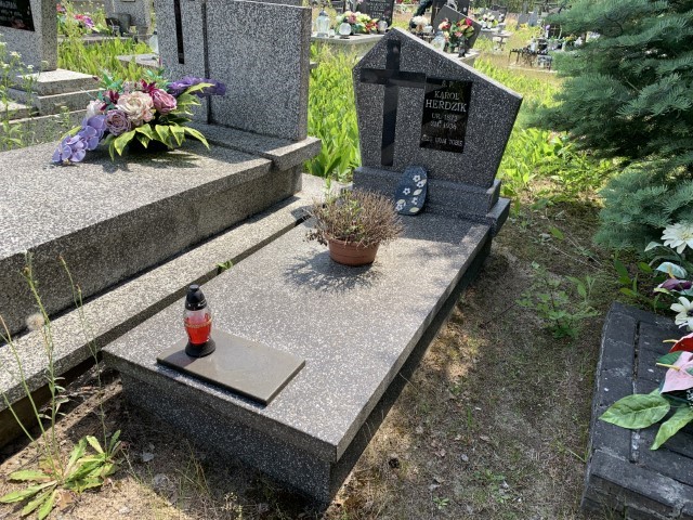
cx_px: 346
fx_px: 521
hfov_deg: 67.3
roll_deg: +0.7
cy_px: 260
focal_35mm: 26
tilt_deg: -26.9
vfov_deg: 53.1
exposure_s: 1/696
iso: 25
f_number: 1.8
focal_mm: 4.25
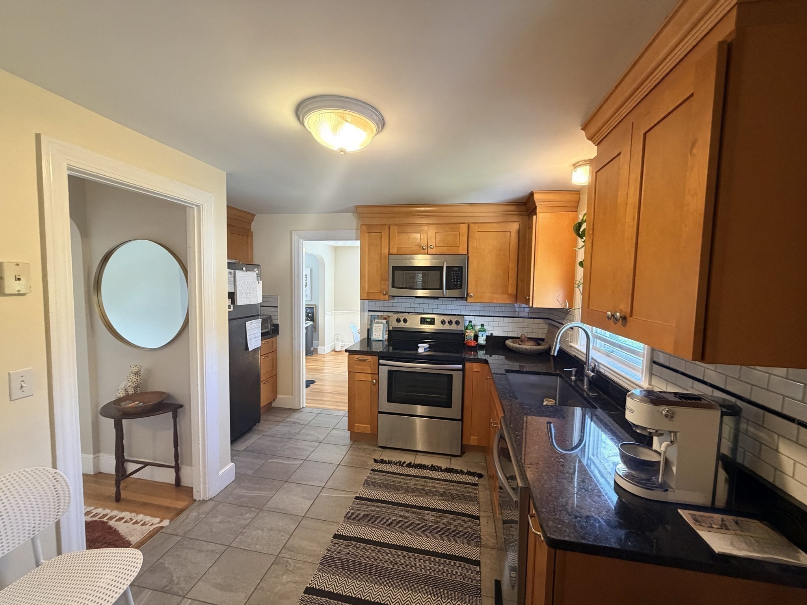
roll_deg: -0.7
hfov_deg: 102.1
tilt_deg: -4.0
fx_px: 326
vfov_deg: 85.7
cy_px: 302
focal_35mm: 14
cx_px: 404
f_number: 2.2
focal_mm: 2.22
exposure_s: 1/60
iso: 320
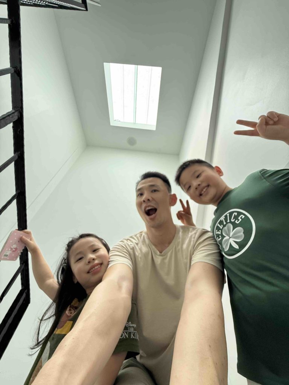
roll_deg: -10.5
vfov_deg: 102.1
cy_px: 192
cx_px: 144
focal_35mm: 14
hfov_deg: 85.7
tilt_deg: +44.8
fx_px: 156
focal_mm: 2.22
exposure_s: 1/99
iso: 125
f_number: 2.2
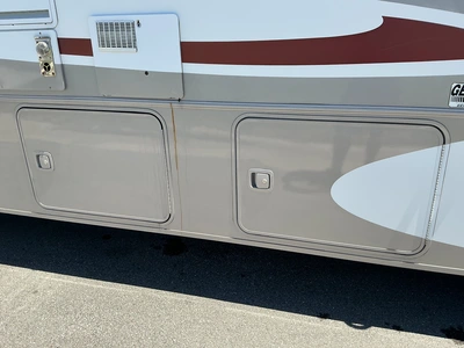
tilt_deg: -12.6
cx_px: 232
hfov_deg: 63.4
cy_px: 174
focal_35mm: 28
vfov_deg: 49.7
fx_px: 375
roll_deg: +4.5
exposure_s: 1/1076
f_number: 1.8
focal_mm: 3
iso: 25
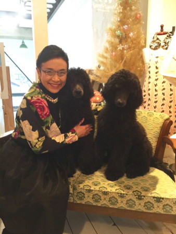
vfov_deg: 61.6
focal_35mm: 29
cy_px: 117
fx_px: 196
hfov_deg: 48.3
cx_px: 88
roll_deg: -0.8
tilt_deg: -10.1
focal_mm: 4.15
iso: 125
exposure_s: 1/15
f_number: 2.2
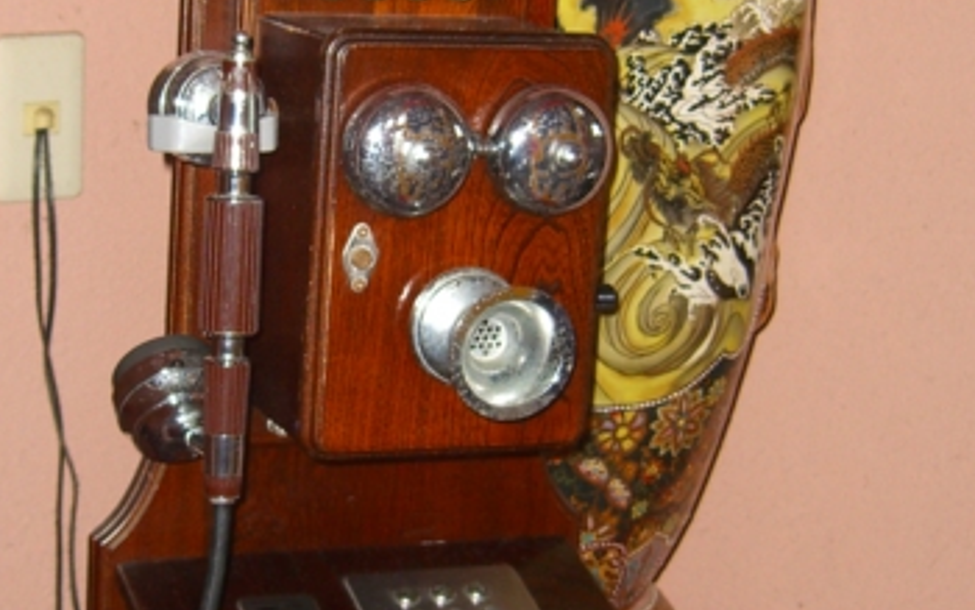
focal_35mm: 92
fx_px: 2445
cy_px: 301
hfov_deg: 22.5
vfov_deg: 14.2
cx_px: 337
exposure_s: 1/60
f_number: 2.8
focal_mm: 7.9
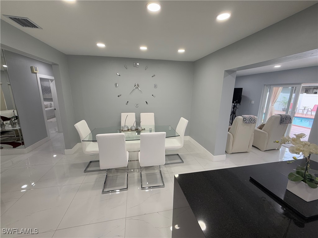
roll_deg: -0.5
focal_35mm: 14
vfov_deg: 85.7
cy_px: 119
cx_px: 159
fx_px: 129
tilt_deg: -11.7
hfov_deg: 102.1
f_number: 2.2
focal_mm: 2.22
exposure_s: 1/120
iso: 125
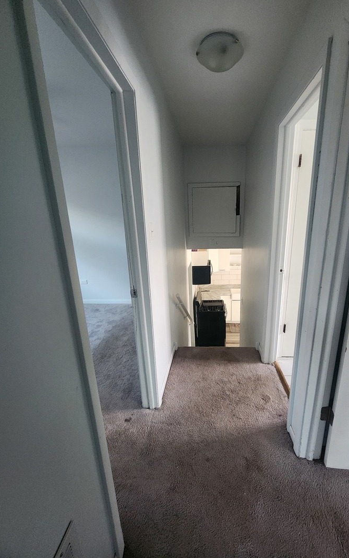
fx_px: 213
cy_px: 281
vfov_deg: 105.3
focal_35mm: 14
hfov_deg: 78.0
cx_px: 203
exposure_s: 1/30
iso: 640
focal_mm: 2.2
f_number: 2.2
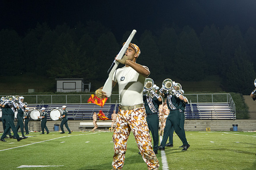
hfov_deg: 26.0
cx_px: 136
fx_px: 553
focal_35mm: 78
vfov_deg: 17.5
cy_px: 75
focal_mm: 66
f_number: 5.3
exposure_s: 1/160
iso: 2800
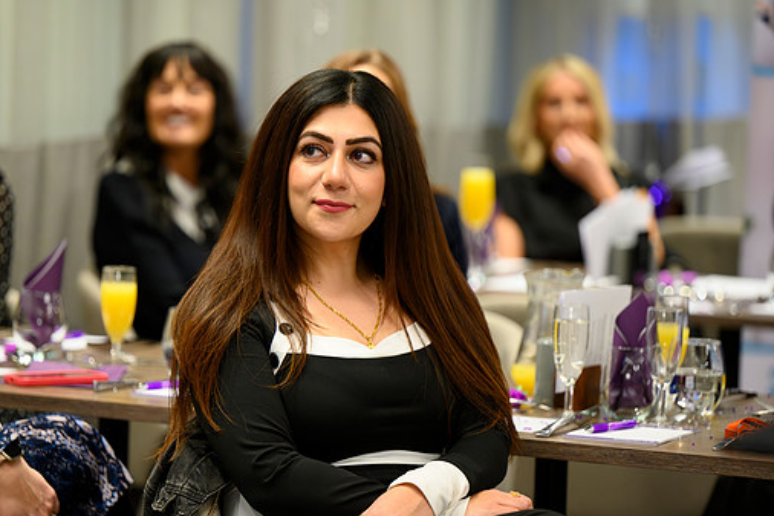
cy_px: 282
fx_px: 3697
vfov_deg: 8.0
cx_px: 346
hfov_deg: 12.0
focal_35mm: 172
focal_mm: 150
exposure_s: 1/200
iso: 3200
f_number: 2.8
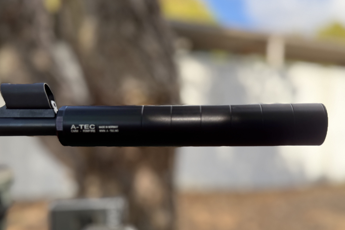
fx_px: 345
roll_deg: -0.2
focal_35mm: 36
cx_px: 163
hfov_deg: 53.1
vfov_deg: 36.2
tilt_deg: -3.2
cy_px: 167
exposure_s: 1/612
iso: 100
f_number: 1.78
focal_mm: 6.76
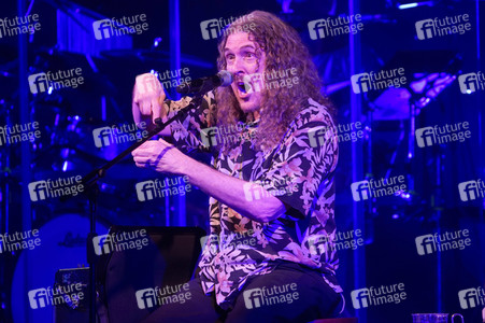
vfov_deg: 3.6
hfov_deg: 5.4
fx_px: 5183
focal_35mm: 385
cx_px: 242
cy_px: 162
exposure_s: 1/500
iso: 3200
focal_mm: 385
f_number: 6.3
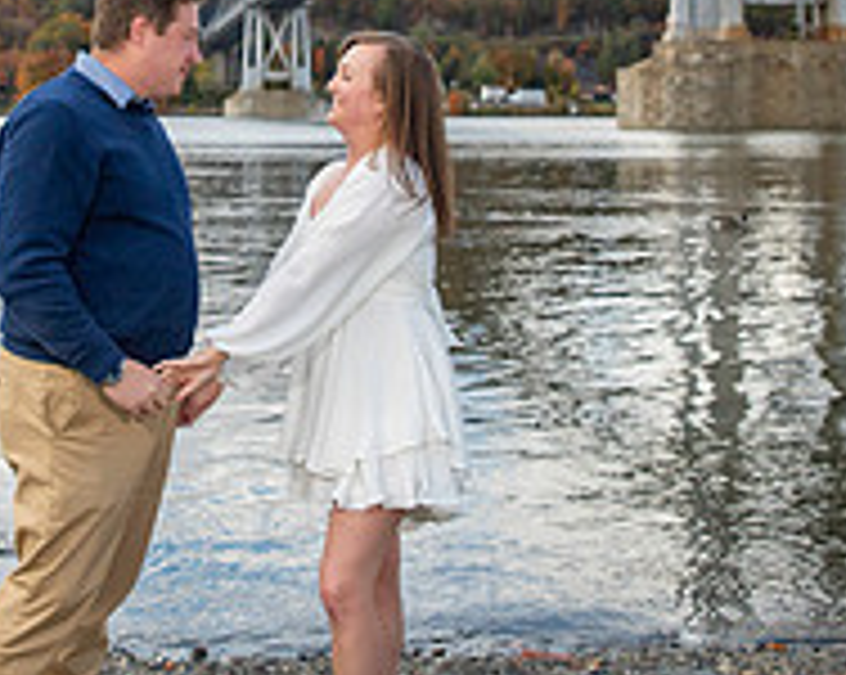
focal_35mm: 70
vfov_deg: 21.1
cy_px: 4
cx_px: 243
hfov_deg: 26.9
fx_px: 1751
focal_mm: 24
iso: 1250
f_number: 3.2
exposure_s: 1/8000
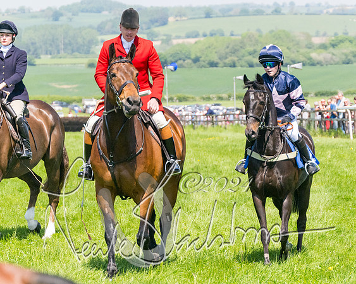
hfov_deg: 9.4
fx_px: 2169
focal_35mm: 206
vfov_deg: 7.5
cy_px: 174
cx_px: 255
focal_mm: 98
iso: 400
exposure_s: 1/6400
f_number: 4
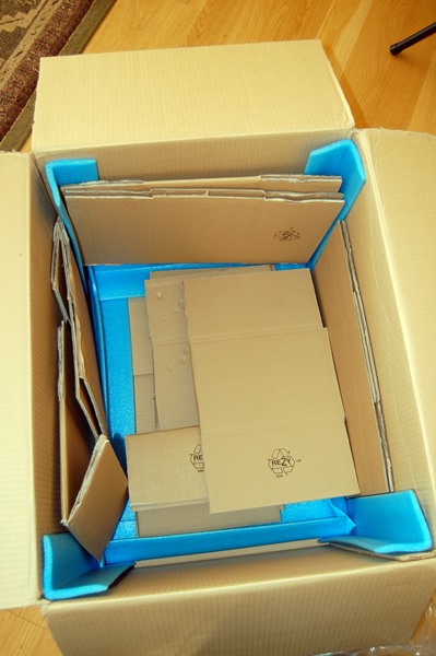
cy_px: 328
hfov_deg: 39.9
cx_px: 218
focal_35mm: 33
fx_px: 600
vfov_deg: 57.3
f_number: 3.8
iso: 400
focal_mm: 22
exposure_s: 1/60
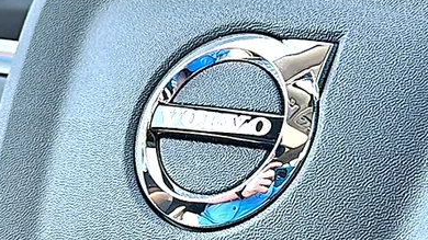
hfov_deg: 23.1
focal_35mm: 92
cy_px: 107
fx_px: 1044
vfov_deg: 13.1
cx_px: 149
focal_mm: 6.86
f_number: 1.78
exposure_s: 1/264
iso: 100
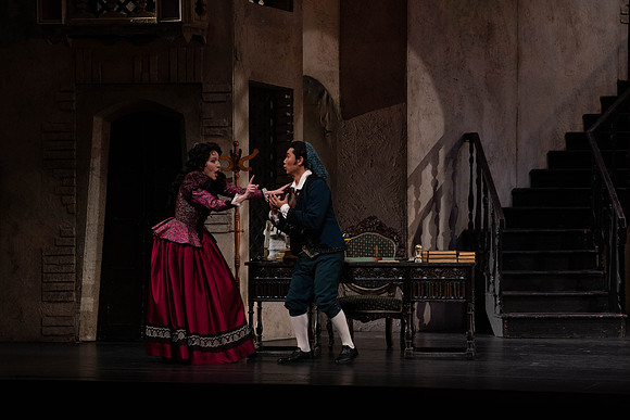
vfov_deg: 9.6
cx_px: 315
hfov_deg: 14.3
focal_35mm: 143
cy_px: 210
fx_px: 2503
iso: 3200
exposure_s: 1/250
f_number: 9
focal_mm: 143
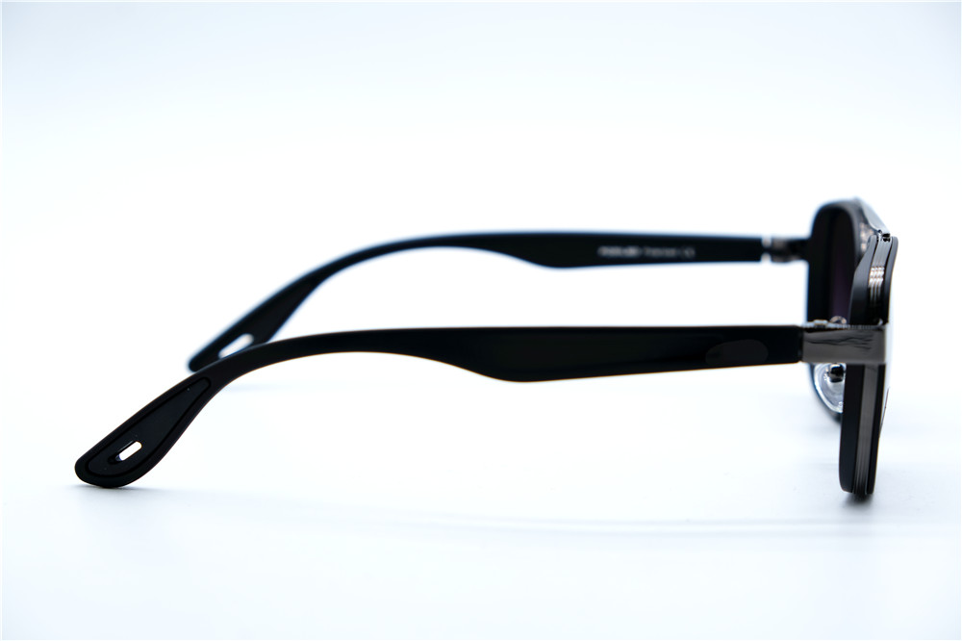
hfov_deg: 24.5
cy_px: 320
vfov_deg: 16.4
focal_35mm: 83
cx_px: 481
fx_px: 2217
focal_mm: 55
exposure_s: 1/150
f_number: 5.6
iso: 160
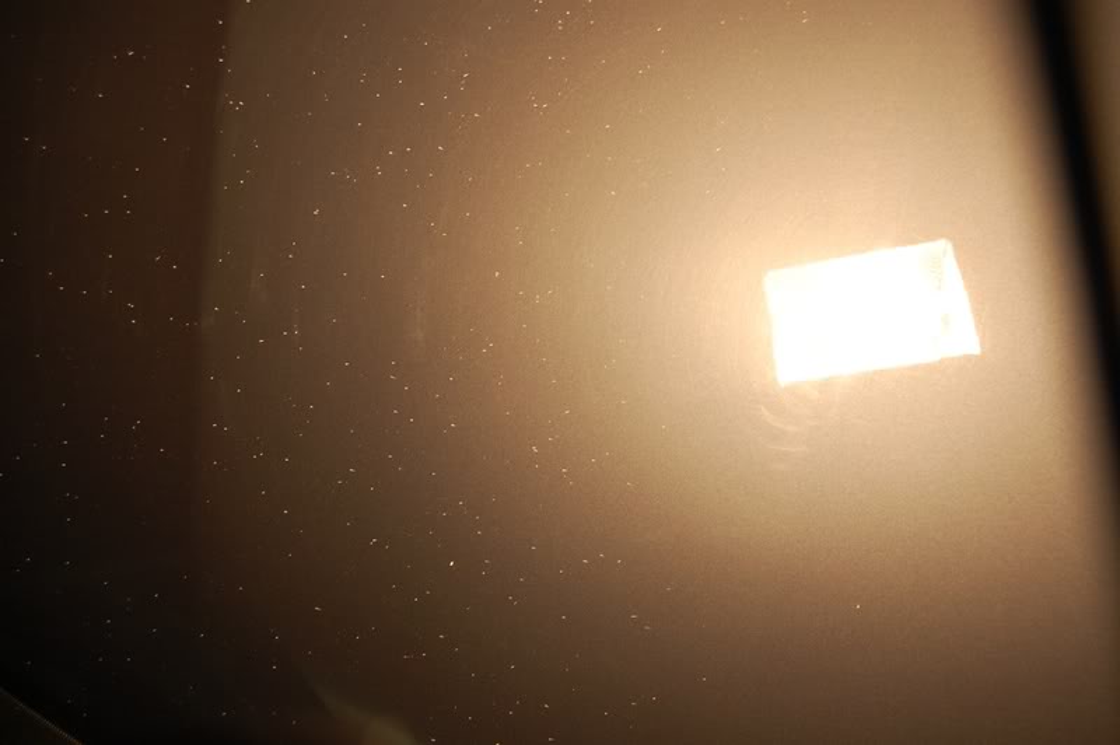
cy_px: 372
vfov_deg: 31.8
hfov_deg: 46.4
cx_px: 560
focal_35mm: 42
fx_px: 1306
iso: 320
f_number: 5.6
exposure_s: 1/125
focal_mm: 28
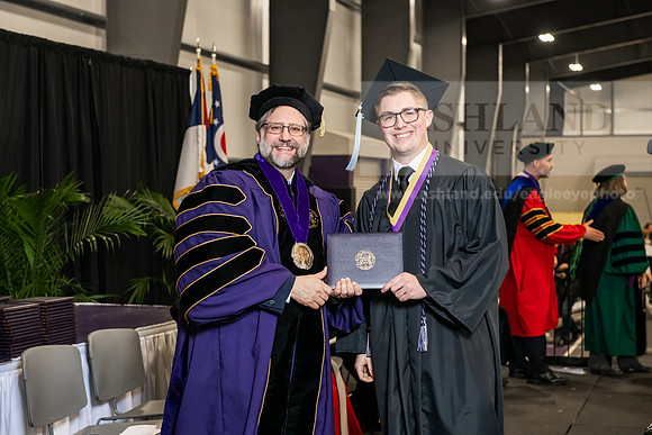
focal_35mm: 70
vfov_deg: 19.5
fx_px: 1268
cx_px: 326
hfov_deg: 28.8
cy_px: 218
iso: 2500
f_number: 5
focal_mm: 70
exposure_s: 1/200
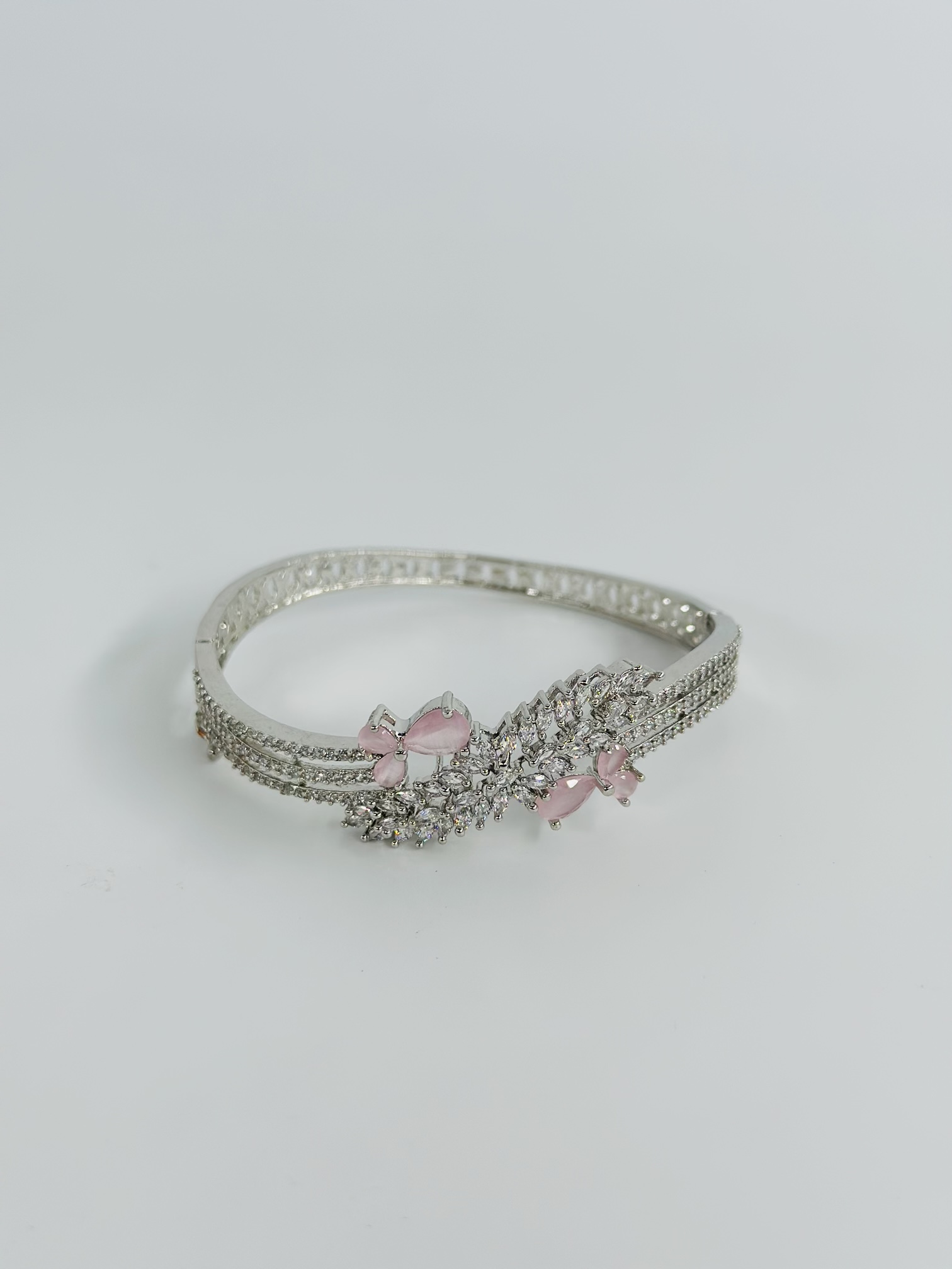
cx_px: 476
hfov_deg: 30.3
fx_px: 1760
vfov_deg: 39.7
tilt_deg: -28.7
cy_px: 634
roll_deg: -1.2
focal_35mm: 48
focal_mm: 6.86
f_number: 1.78
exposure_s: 1/2028
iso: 80
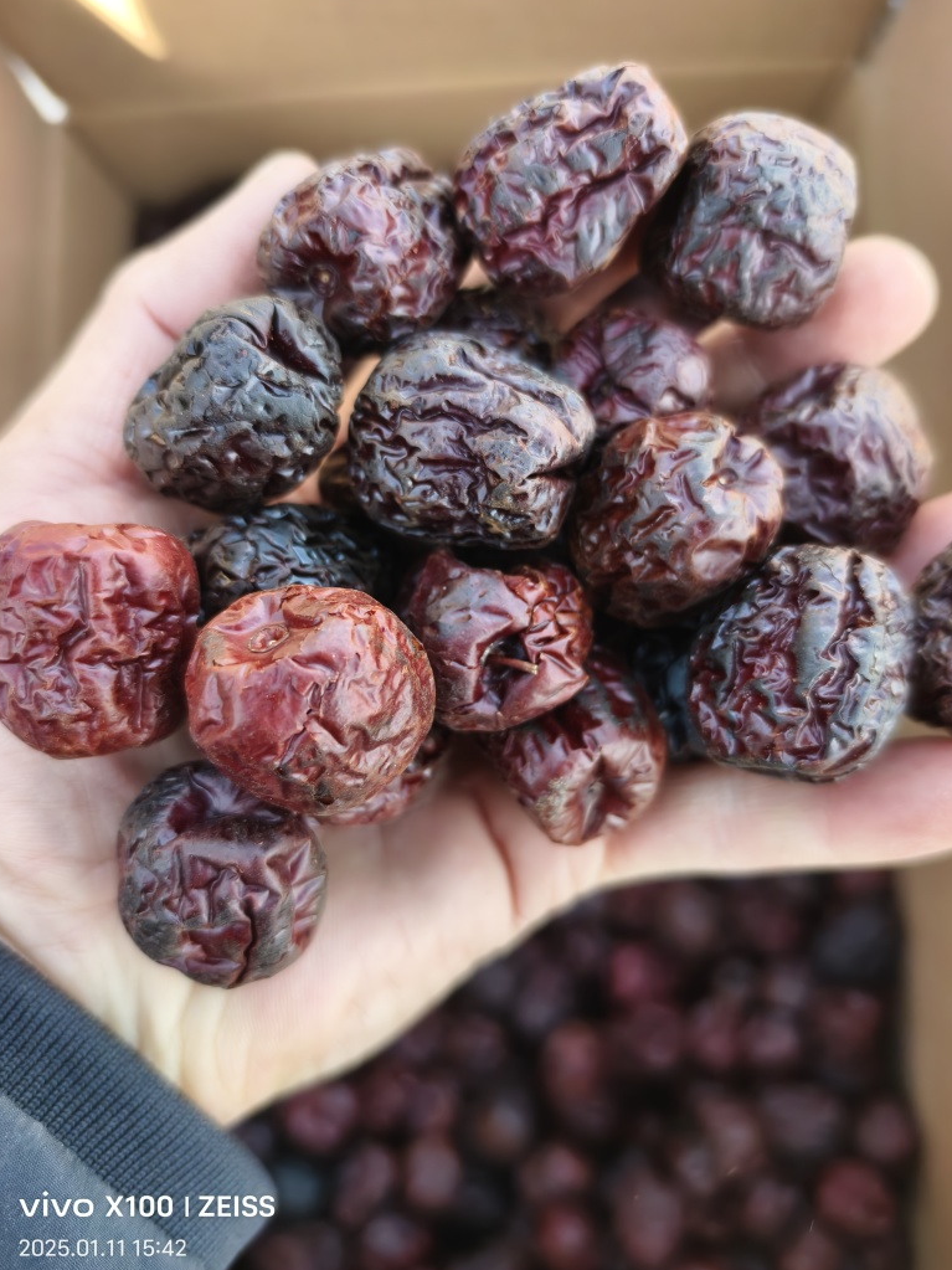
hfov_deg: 56.8
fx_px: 880
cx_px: 488
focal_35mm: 24
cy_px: 629
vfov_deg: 71.6
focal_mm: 5.6
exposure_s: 1/596
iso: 338
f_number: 1.57
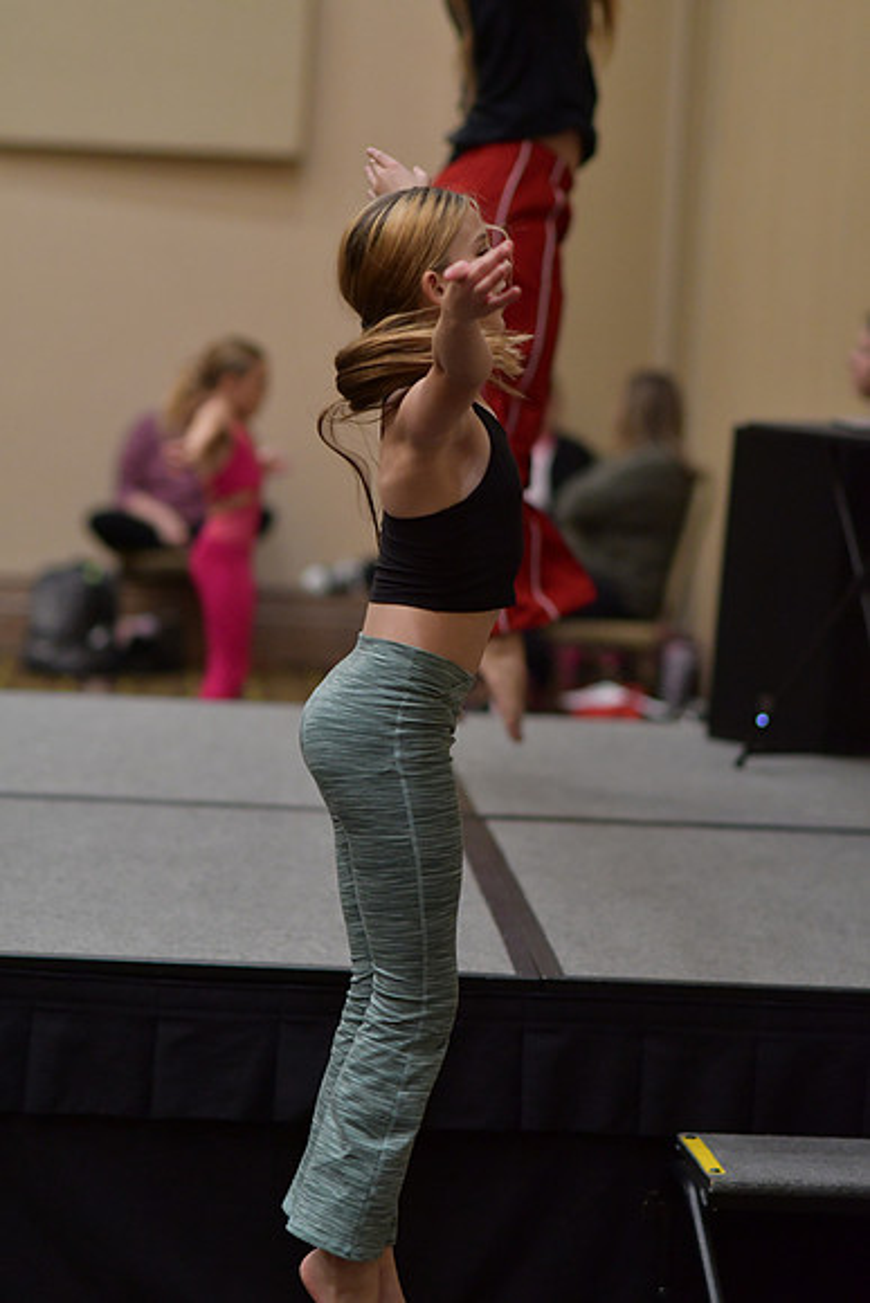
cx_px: 435
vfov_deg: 16.1
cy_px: 652
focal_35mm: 127
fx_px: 4601
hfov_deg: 10.8
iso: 1250
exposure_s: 1/800
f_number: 2
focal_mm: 85
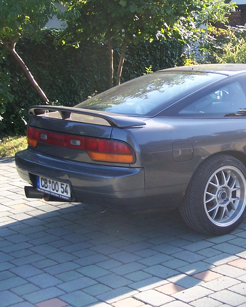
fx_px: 710
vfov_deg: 24.4
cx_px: 228
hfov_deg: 19.3
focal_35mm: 78
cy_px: 144
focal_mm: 8
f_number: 3.2
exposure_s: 1/125
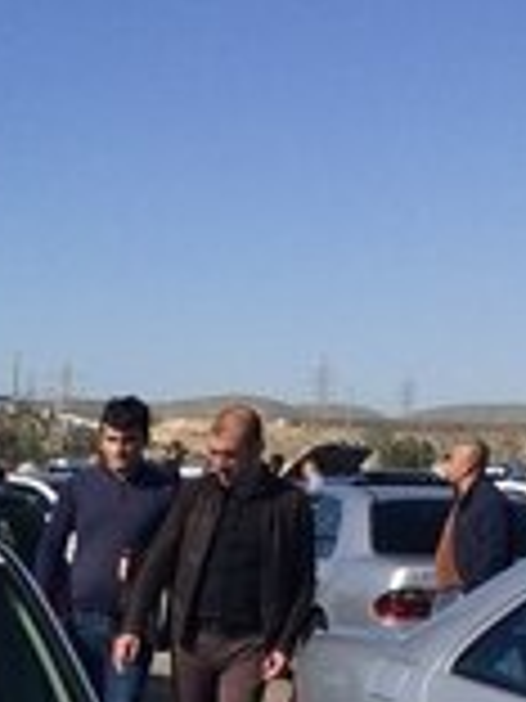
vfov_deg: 18.9
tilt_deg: -15.8
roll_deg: +1.8
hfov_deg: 15.3
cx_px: -166
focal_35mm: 92
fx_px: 1864
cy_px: 1035
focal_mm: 4.15
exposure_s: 1/3425
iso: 32
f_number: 2.2
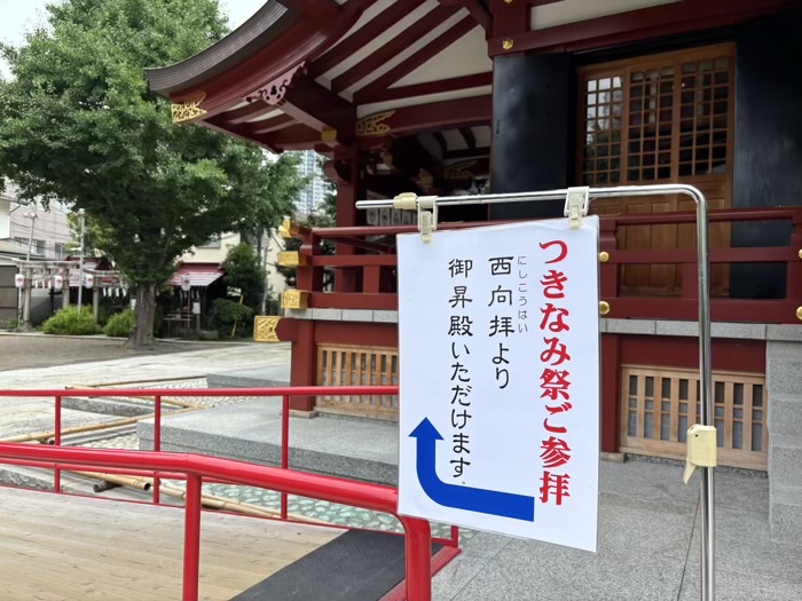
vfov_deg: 53.1
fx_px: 602
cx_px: 401
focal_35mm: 26
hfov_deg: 67.3
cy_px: 300
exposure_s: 1/1721
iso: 50
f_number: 1.6
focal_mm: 5.96
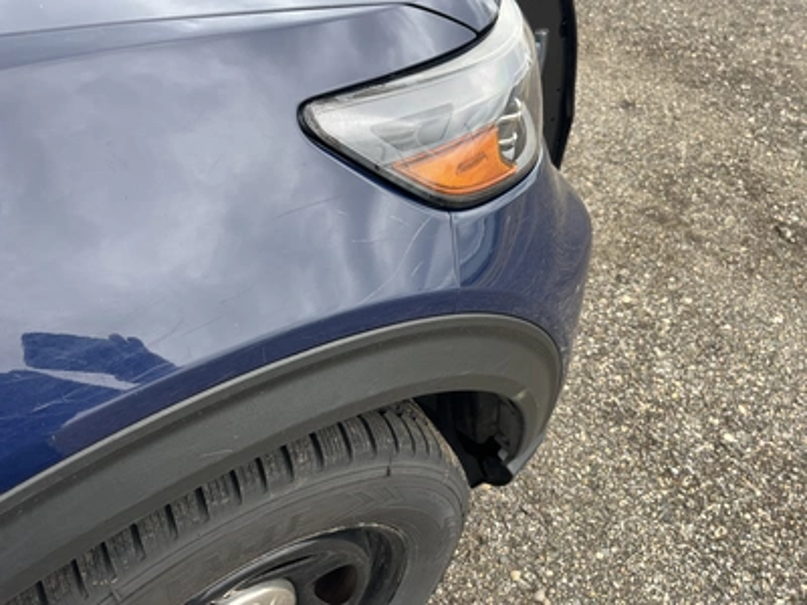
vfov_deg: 53.1
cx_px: 404
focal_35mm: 26
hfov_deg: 67.3
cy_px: 302
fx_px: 606
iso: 50
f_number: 1.6
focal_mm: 5.1
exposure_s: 1/595
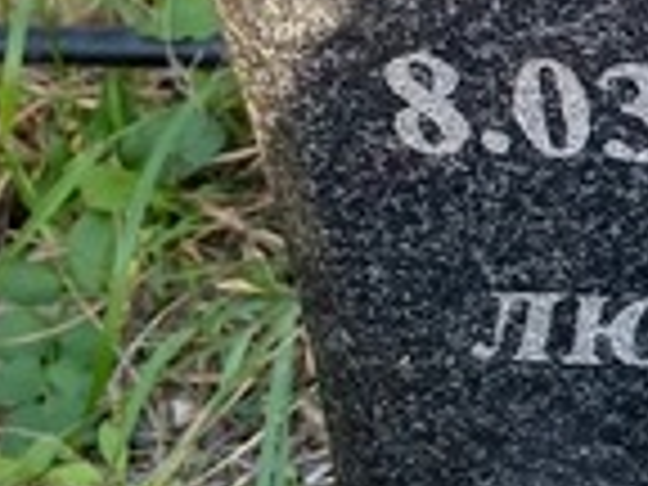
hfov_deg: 12.6
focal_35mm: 144
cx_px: 1134
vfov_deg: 10.2
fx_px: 2696
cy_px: -9
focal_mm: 4.25
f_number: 1.8
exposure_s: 1/142
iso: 32
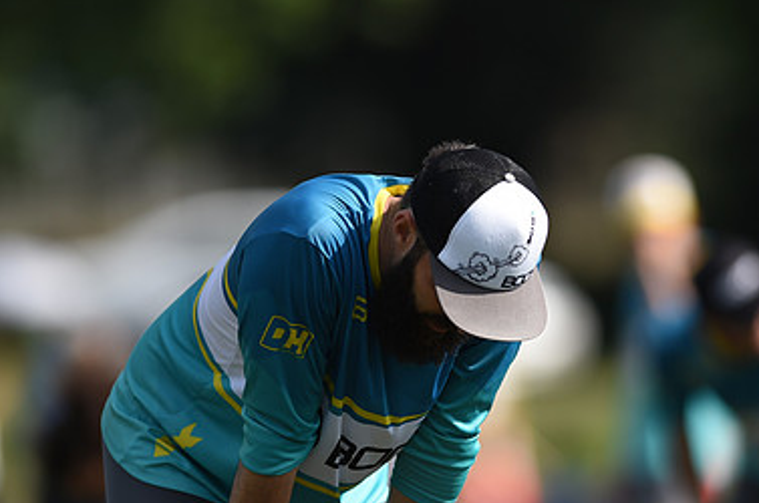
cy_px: 299
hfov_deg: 3.4
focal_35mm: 615
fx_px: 12944
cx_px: 519
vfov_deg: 2.2
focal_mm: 400
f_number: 2.8
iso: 100
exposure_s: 1/1600
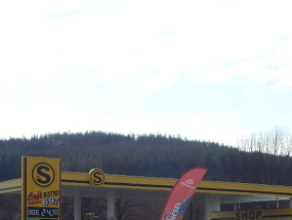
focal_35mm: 98
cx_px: 206
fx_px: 827
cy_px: 274
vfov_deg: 14.5
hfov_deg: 19.9
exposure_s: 1/640
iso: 125
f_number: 6.5
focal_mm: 5.6
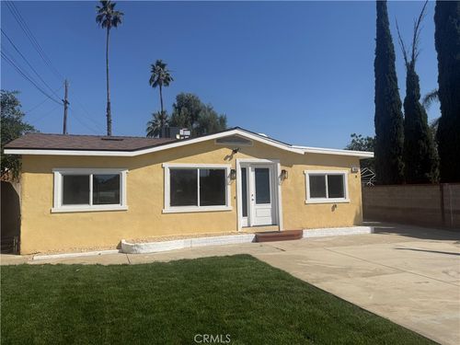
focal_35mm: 24
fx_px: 319
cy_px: 172
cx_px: 230
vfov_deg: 56.8
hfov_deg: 71.6
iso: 80
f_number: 1.78
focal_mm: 6.76
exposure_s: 1/9091
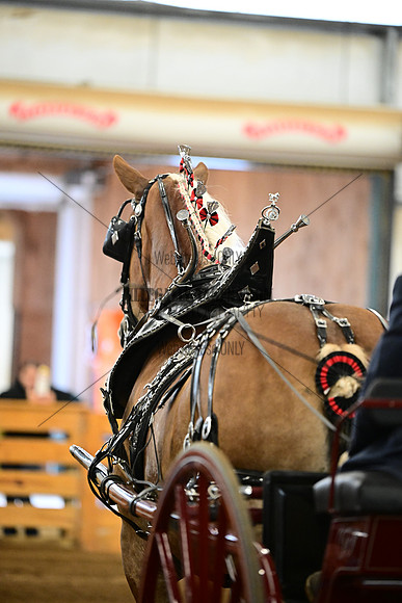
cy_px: 302
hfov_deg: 6.9
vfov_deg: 10.3
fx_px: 3348
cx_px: 201
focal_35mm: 200
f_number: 2.8
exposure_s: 1/400
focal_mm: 200
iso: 6400
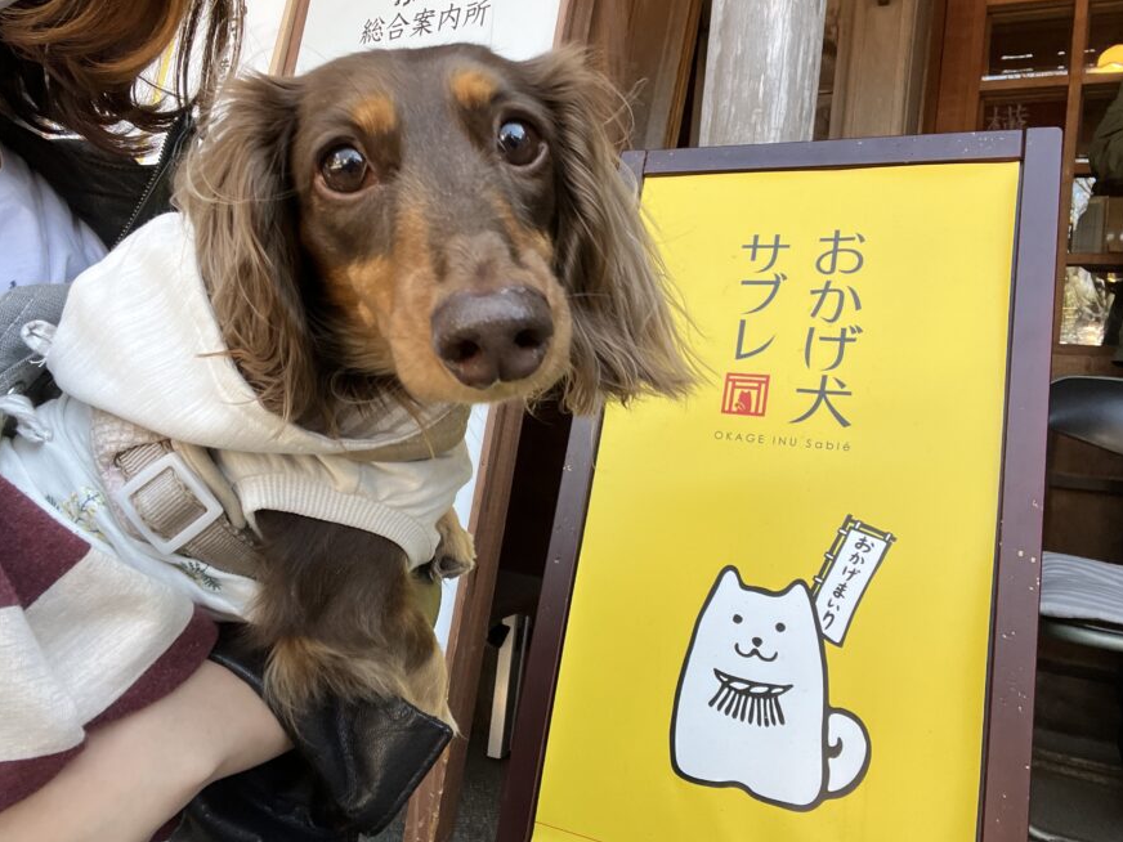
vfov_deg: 51.3
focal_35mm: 27
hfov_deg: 65.3
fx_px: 876
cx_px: 532
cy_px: 389
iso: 40
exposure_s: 1/121
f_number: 2.2
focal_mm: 2.71
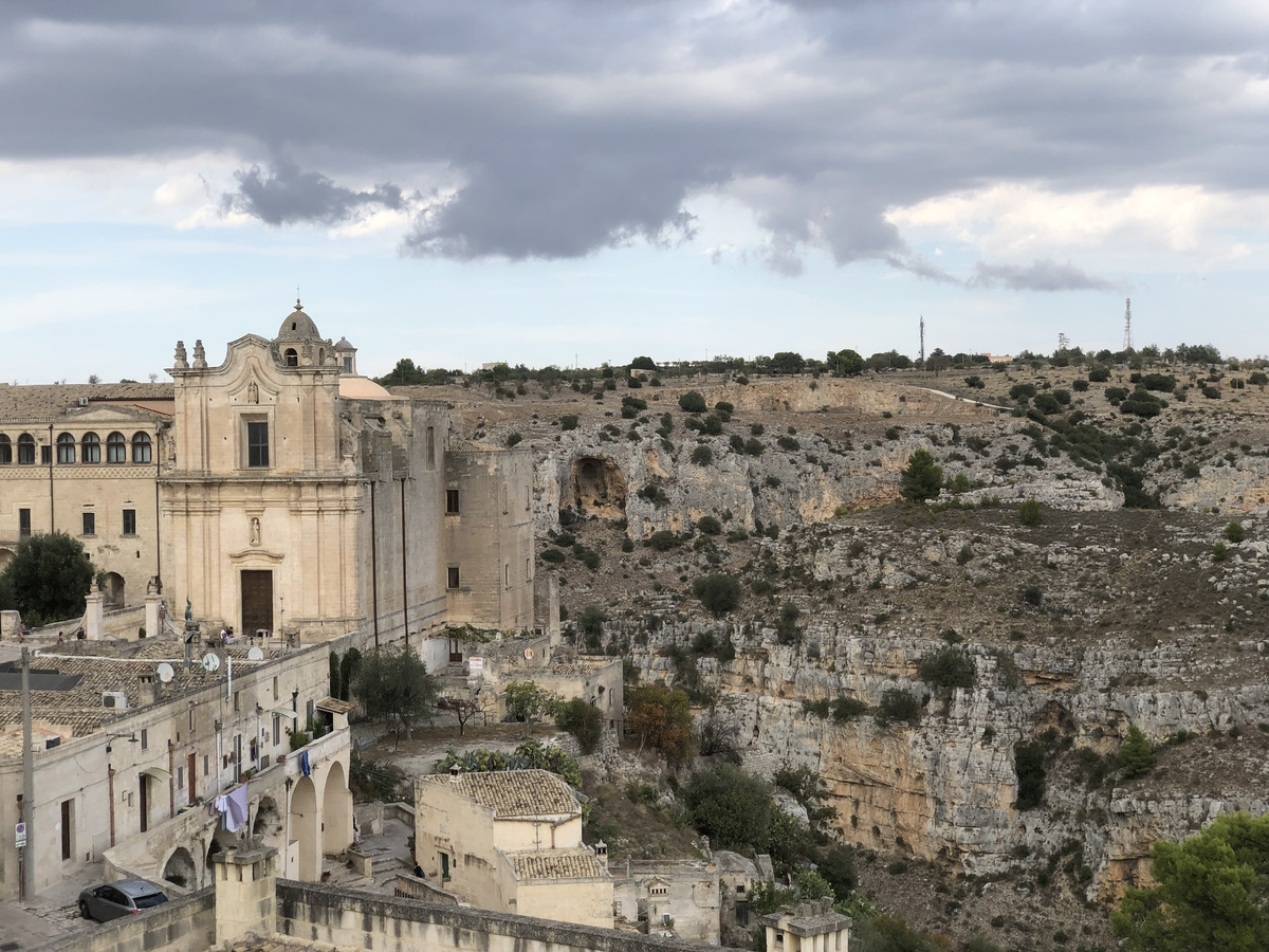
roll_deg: +1.6
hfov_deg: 36.8
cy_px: 476
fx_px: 1906
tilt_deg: -1.9
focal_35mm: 52
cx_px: 634
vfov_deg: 28.0
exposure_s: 1/600
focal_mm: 6
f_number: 2.4
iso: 16
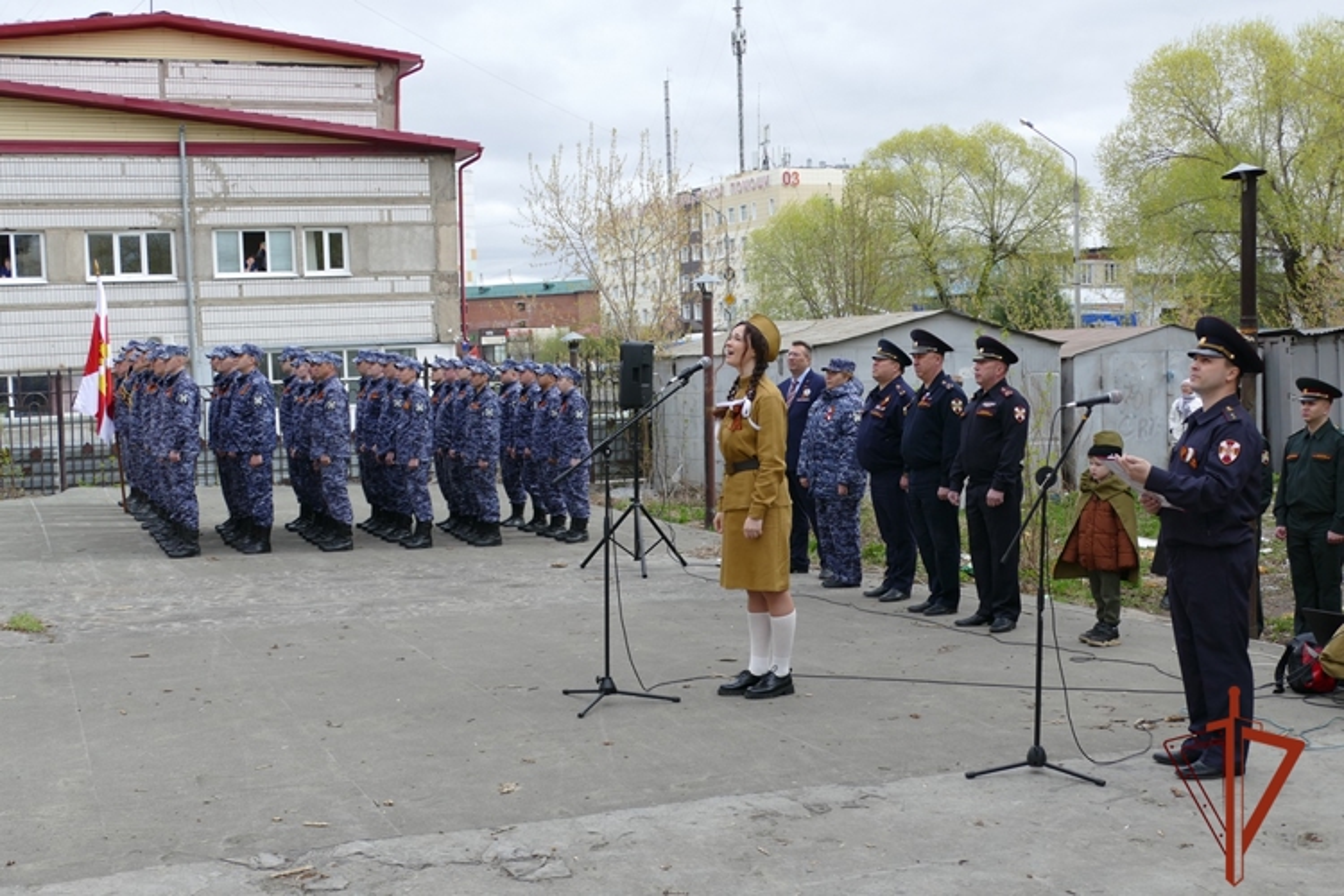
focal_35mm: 45
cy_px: 448
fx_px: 1680
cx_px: 672
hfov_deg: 43.6
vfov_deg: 29.9
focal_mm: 16.49
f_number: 3.2
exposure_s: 1/640
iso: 125
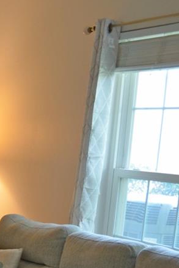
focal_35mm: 98
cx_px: -239
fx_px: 731
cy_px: 301
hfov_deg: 11.6
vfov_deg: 19.8
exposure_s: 1/50
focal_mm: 18
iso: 400
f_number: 3.5
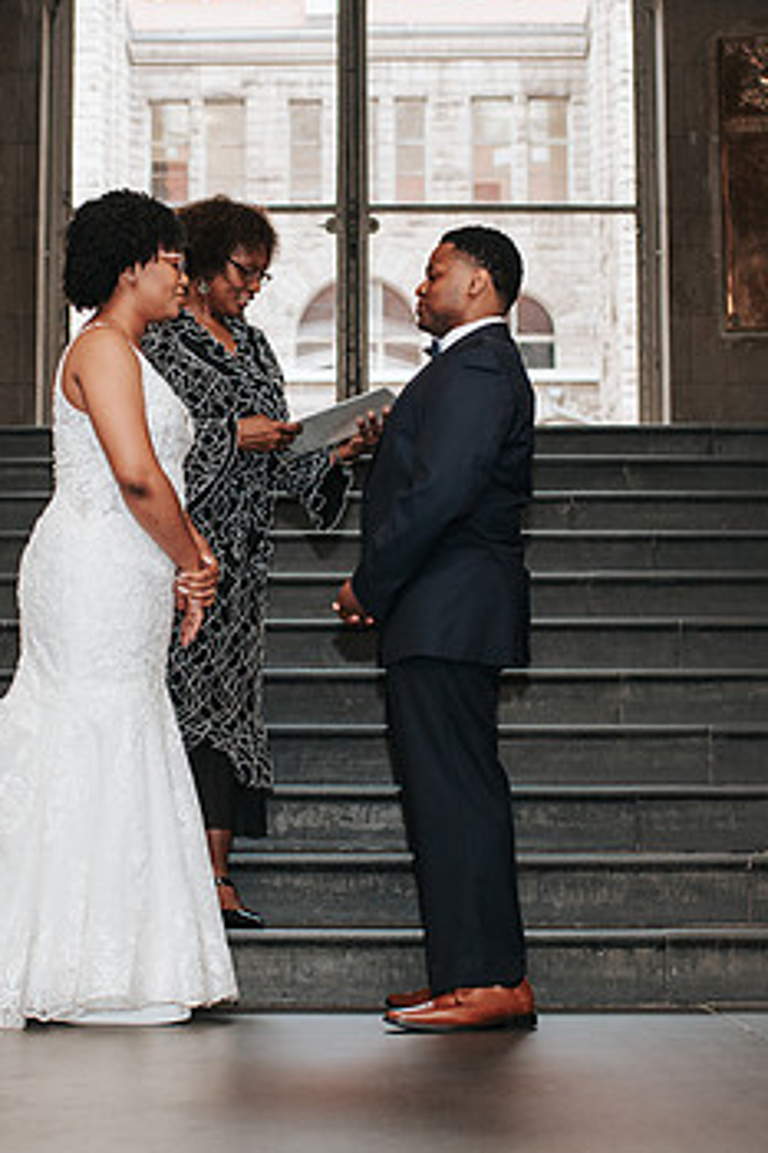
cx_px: 238
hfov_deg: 17.0
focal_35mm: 80
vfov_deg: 25.4
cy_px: 525
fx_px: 2562
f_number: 3.2
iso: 1000
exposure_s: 1/125
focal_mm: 35
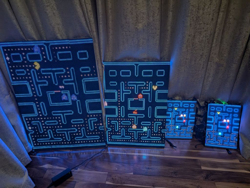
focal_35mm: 24
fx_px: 174
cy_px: 94
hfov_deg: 71.5
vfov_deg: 56.9
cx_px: 125
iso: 597
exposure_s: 1/120
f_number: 1.68
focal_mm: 6.9
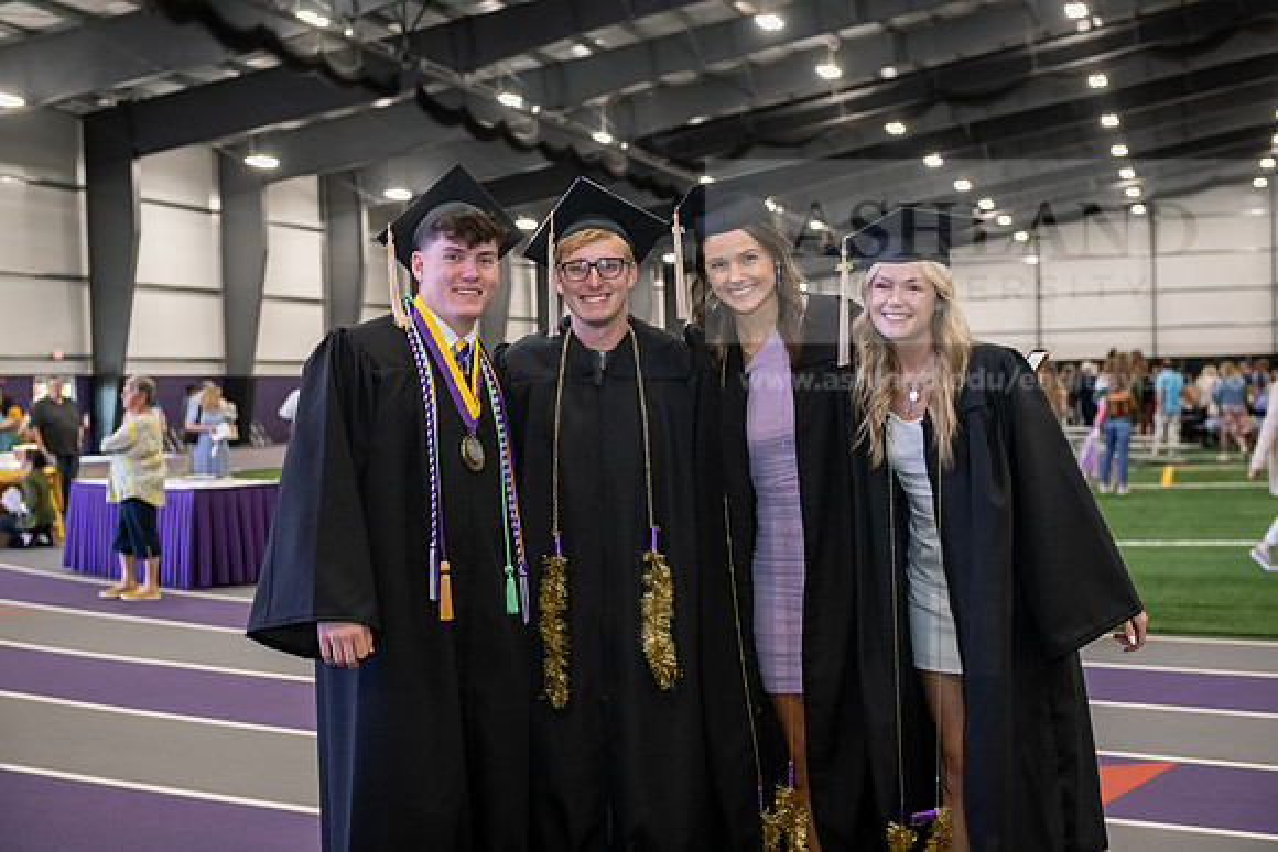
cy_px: 426
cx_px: 639
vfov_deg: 24.2
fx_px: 1988
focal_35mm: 56
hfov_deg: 35.6
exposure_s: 1/160
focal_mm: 56
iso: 2500
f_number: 4
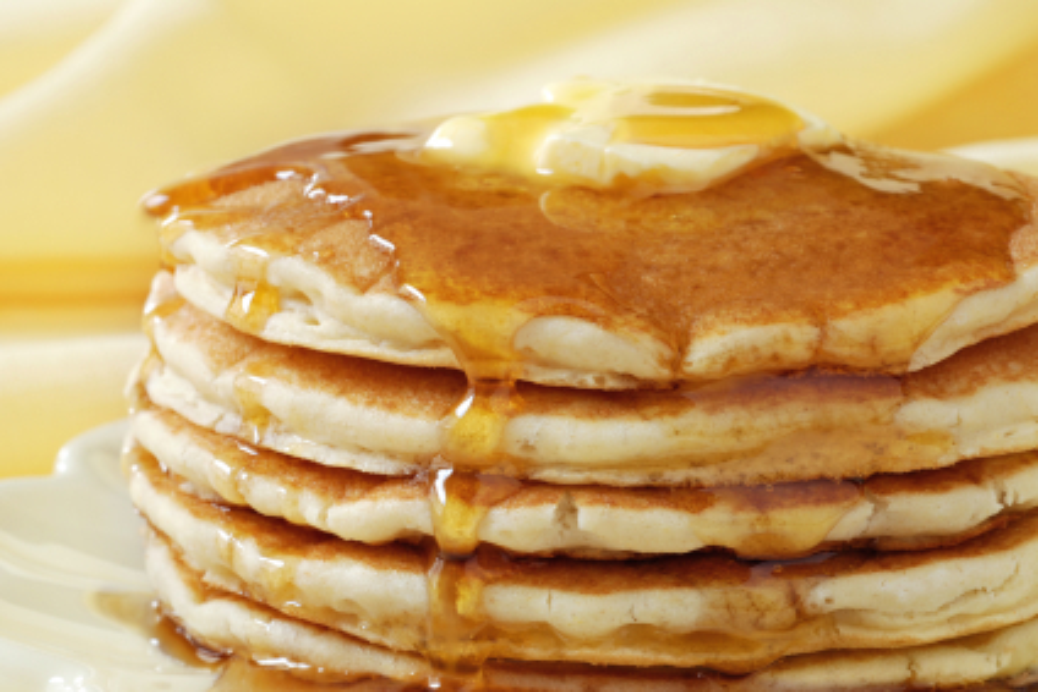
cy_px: 346
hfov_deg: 22.6
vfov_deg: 15.2
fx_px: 2596
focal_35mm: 90
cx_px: 519
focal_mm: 60
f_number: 22
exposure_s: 1/2
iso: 100
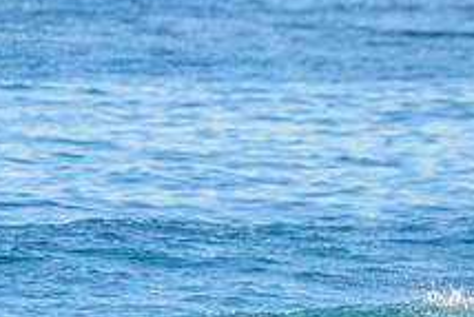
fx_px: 17852
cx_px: 594
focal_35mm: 1355
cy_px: 358
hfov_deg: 1.5
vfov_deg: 1.0
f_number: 5.6
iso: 640
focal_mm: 500
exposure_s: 1/2000
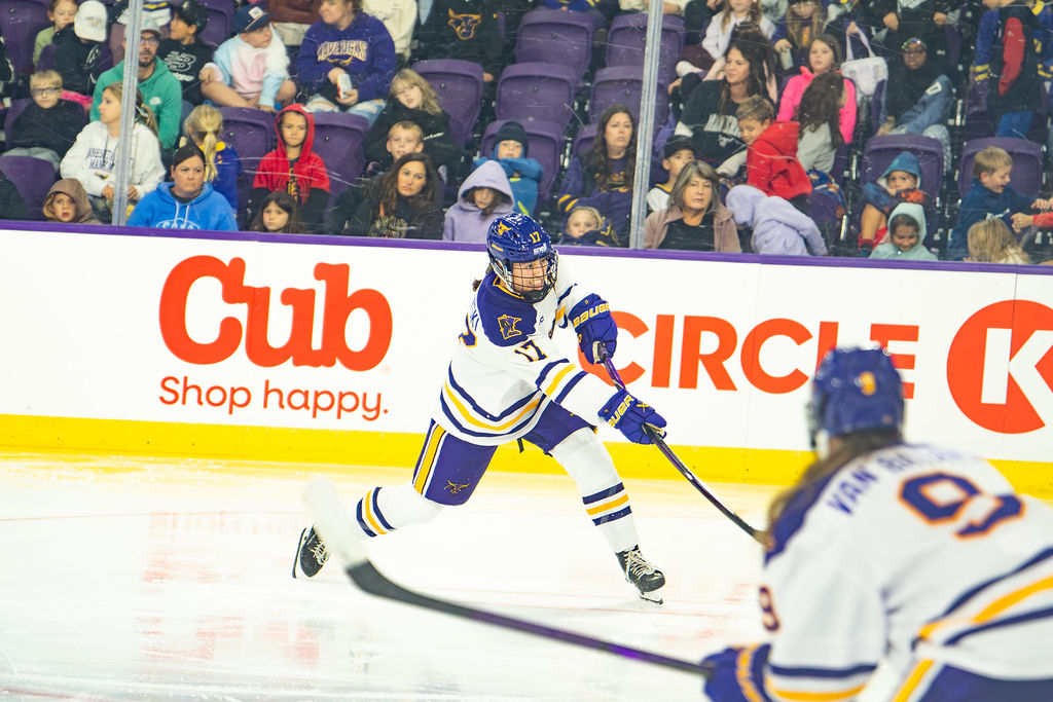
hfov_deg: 11.0
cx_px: 526
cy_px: 351
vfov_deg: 7.3
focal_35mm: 187
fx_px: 5470
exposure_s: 1/1600
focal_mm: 125
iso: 3200
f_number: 2.8
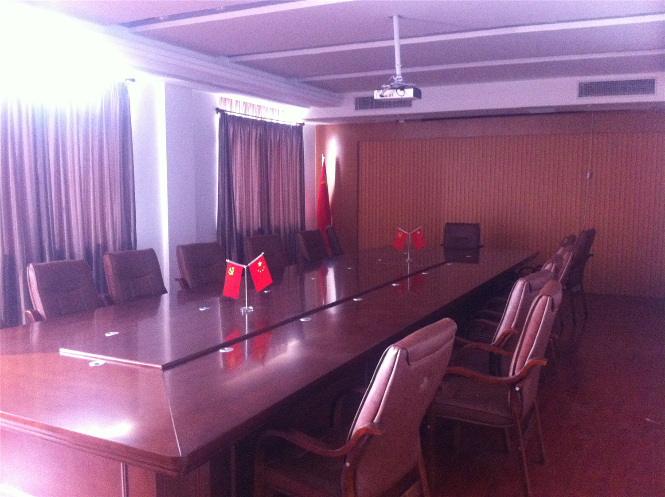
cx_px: 332
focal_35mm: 35
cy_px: 248
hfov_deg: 52.7
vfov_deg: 40.6
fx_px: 671
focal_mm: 3.85
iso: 500
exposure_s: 1/17
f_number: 2.8
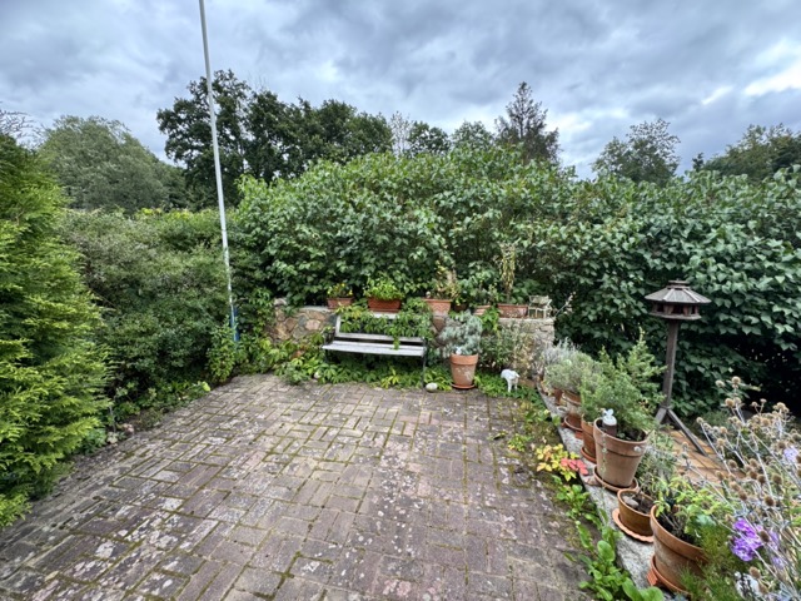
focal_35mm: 14
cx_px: 400
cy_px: 300
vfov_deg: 85.7
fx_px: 324
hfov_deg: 102.1
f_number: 2.2
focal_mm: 2.22
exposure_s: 1/192
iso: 40
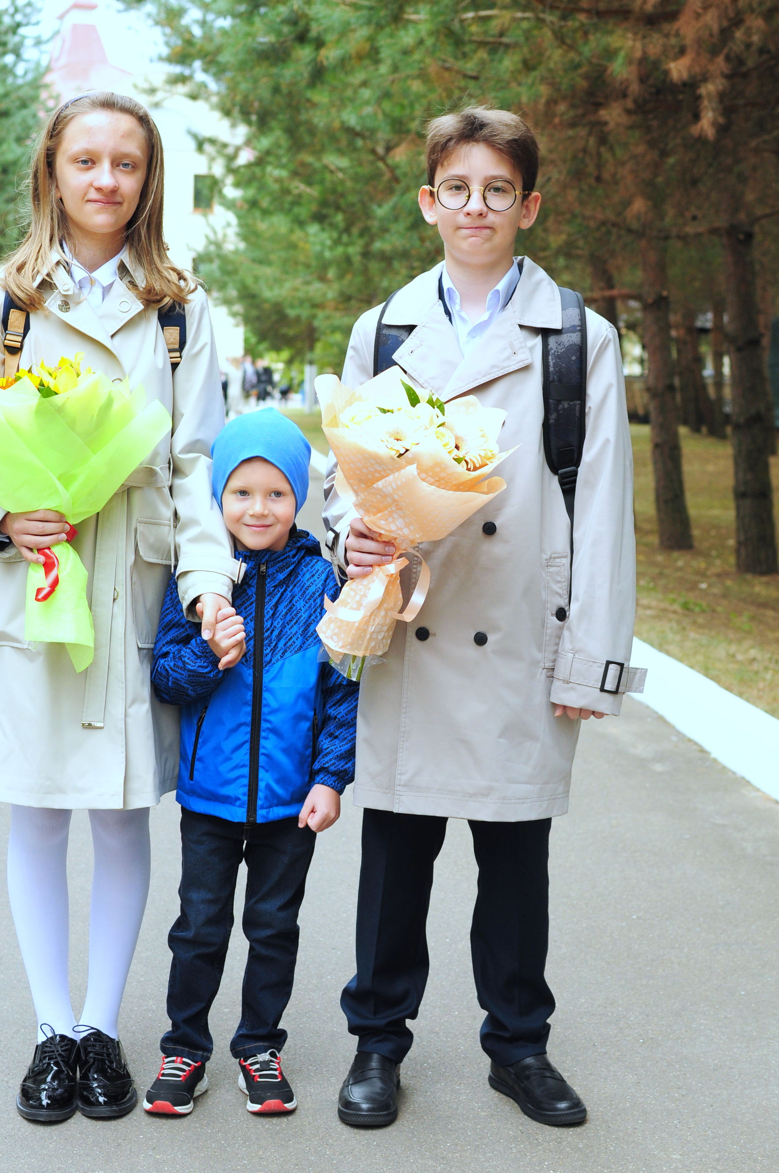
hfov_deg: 20.7
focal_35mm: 66
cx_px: 319
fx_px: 2136
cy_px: 541
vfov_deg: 30.7
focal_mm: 35
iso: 400
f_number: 4
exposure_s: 1/320
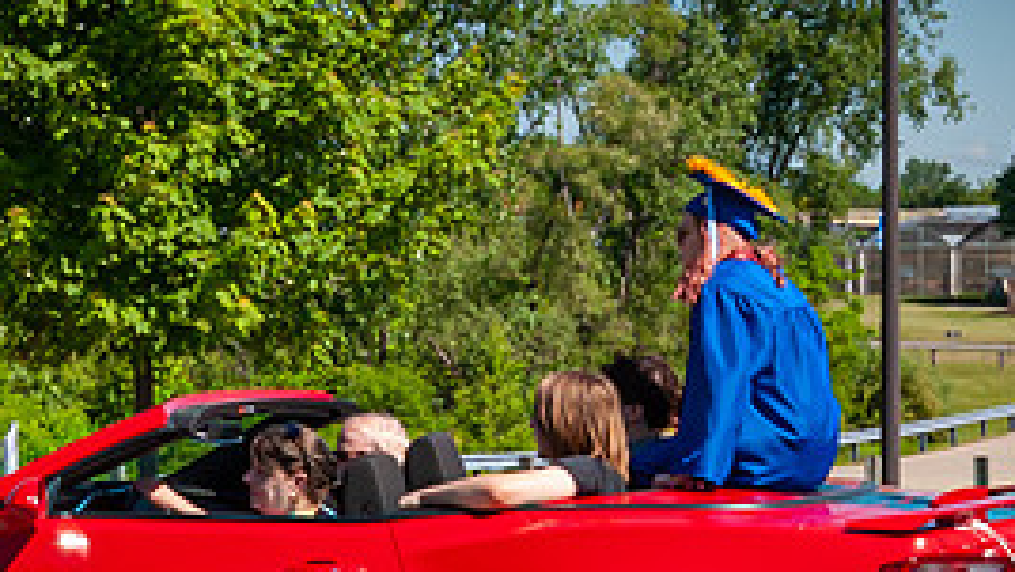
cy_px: 312
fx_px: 4523
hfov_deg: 12.7
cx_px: 929
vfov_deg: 7.2
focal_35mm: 168
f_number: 9
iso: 200
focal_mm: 24
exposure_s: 1/320
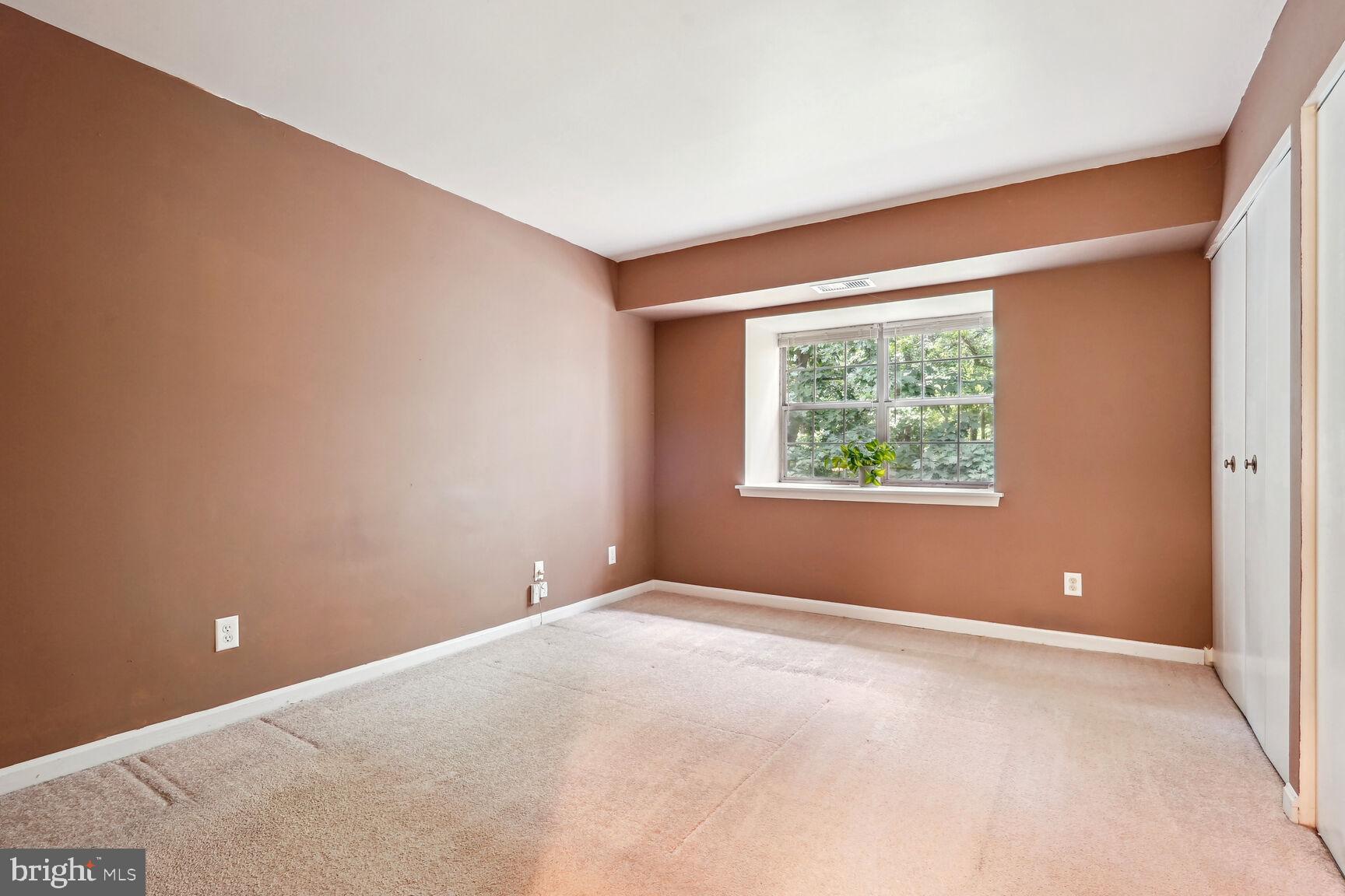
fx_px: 598
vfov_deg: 73.7
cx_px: 672
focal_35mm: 16
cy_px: 448
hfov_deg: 96.7
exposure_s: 1/8
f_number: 9
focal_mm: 16
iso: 800
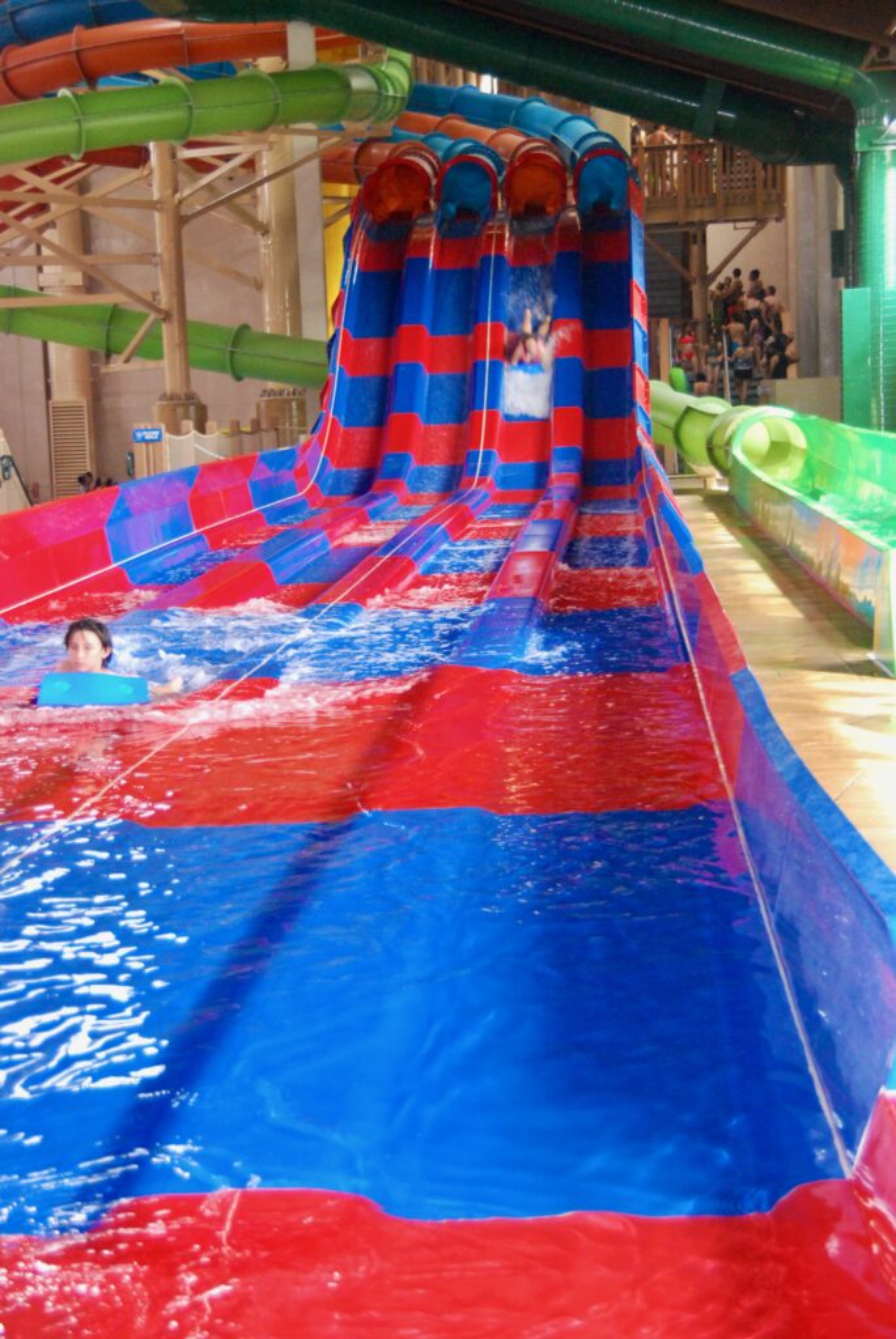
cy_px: 670
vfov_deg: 24.6
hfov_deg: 16.6
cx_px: 448
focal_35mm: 82
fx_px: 3073
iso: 1400
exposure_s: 1/60
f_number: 5
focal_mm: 55
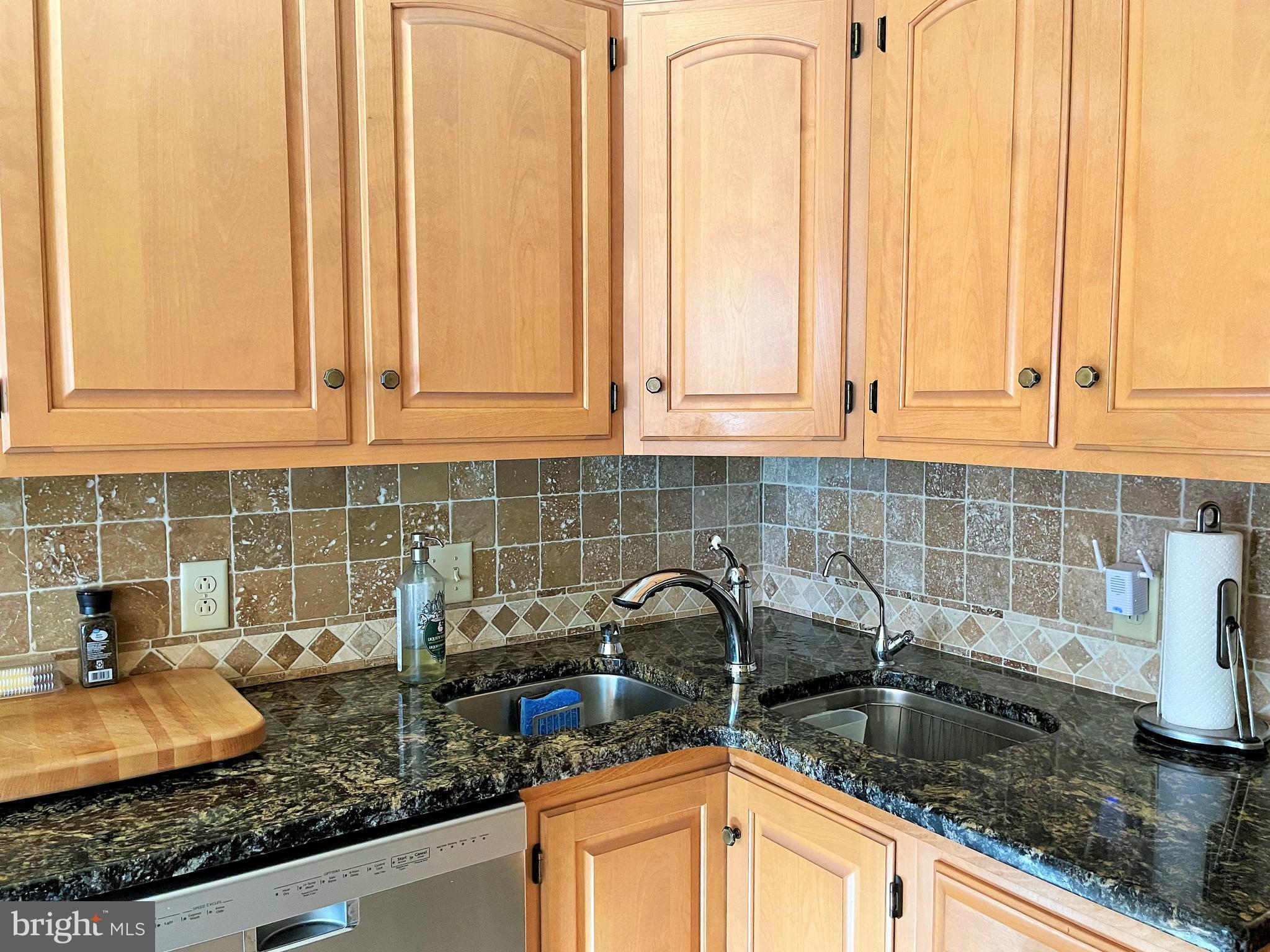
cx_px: 635
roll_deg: -1.3
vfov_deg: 53.1
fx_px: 954
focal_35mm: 26
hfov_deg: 67.3
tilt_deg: -4.2
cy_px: 476
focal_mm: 5.1
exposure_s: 1/60
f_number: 1.6
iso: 400
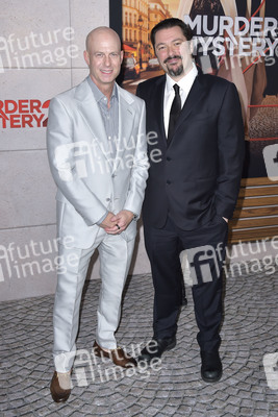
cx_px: 139
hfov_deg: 35.1
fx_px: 440
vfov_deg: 50.7
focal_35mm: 38
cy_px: 208
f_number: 6.3
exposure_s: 1/250
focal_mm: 38
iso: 320
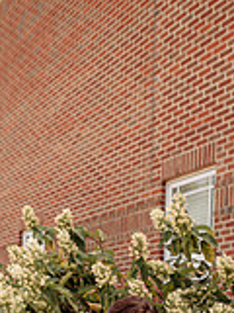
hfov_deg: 22.6
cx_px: 127
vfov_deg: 24.9
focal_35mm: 65
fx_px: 586
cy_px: 430
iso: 160
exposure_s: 1/500
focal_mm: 24
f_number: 2.8
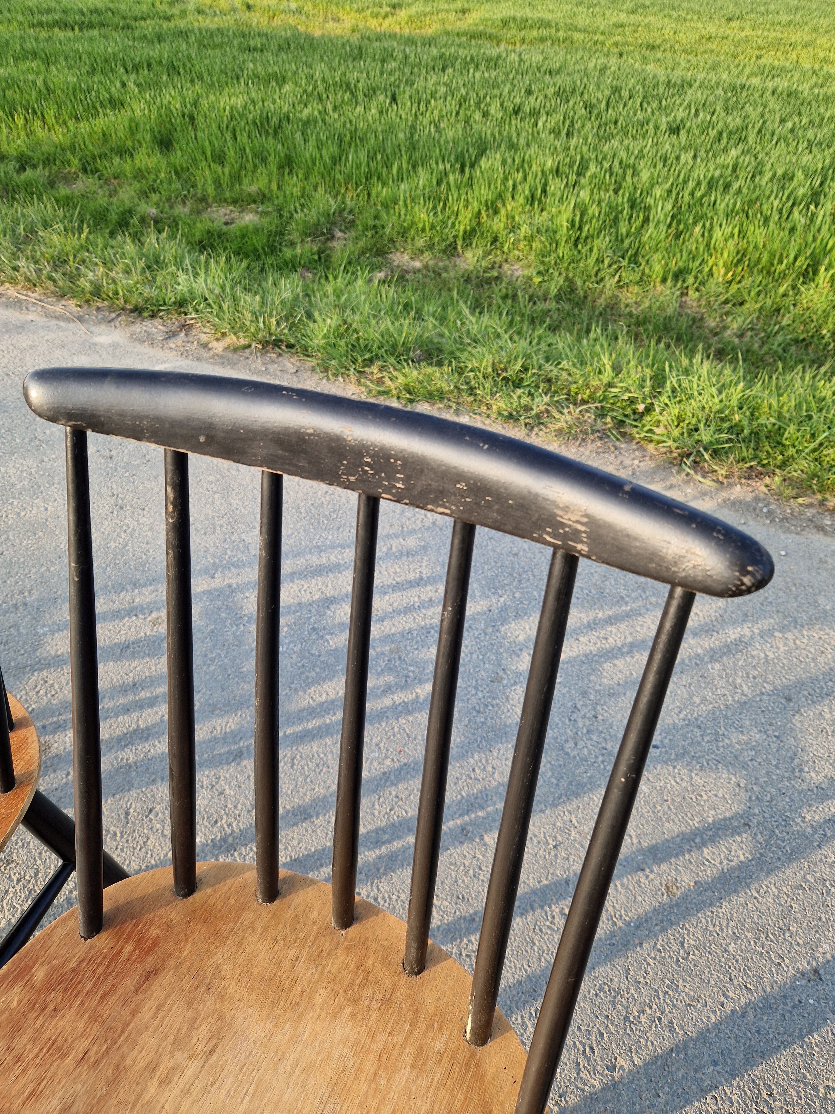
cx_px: 418
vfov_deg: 73.9
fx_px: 740
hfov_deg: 58.9
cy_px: 557
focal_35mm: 23
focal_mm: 5.4
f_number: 1.8
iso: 50
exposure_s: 1/377
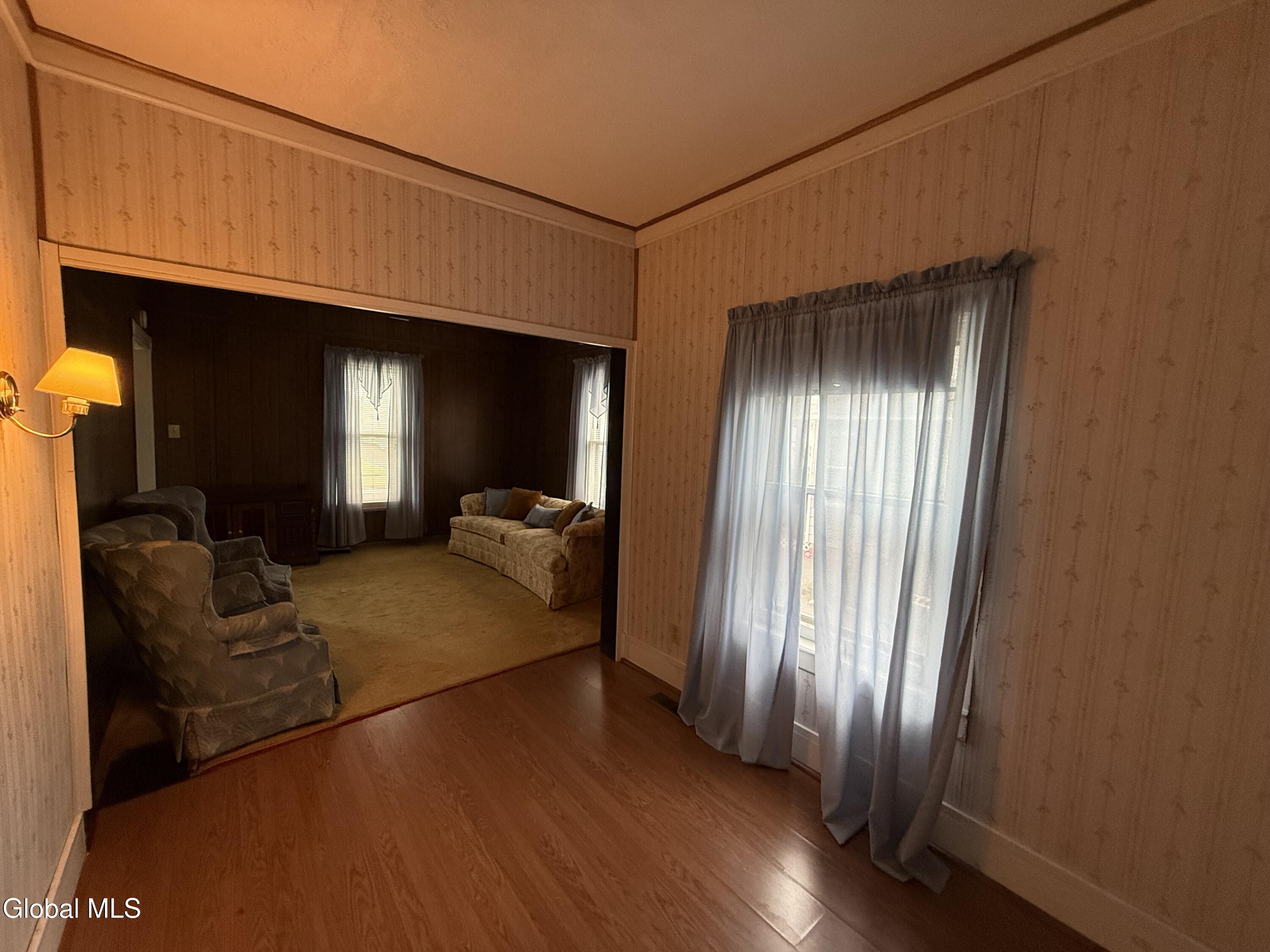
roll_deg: -2.3
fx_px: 514
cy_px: 476
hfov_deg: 102.1
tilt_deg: -3.8
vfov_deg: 85.7
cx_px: 635
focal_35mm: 14
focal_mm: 2.22
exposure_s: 1/99
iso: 250
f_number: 2.2
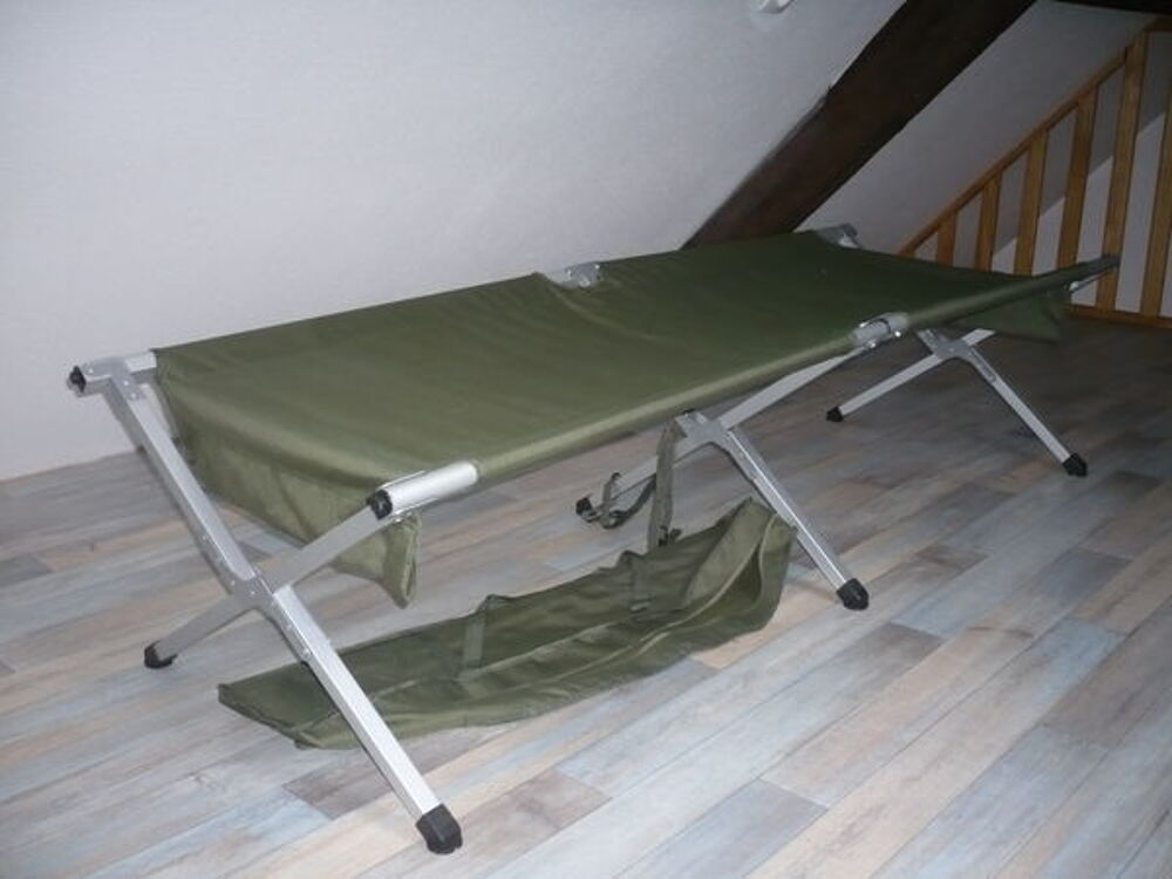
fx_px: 1185
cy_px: 440
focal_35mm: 35
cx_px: 586
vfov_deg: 40.7
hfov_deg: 52.6
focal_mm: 5.8
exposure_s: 1/30
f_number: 2.8
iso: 200
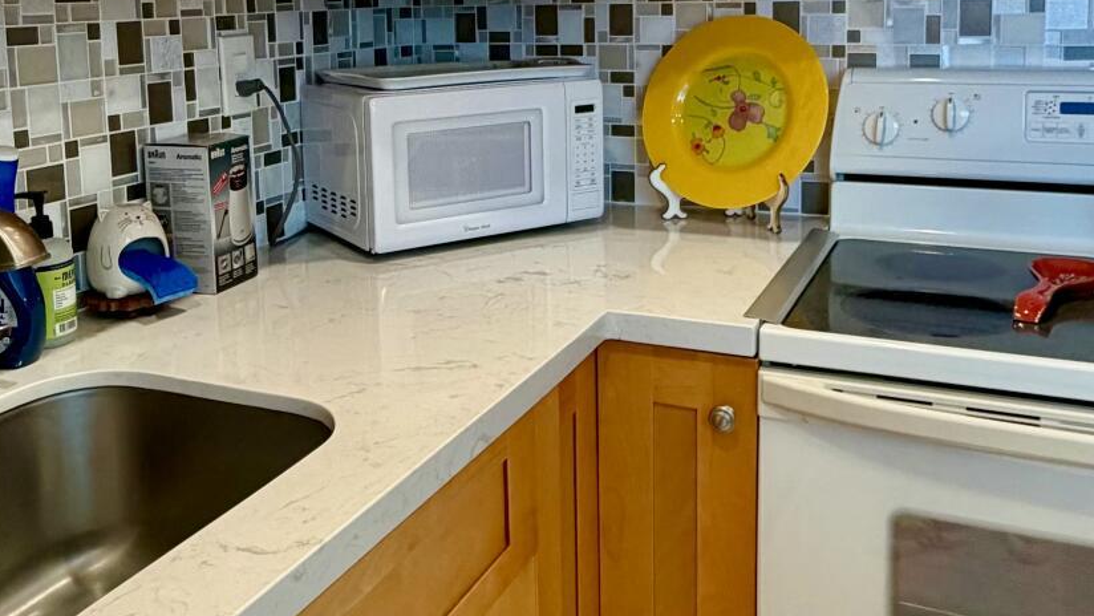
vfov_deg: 31.1
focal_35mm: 37
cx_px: 498
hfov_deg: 53.9
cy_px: 117
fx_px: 1074
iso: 160
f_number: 2.2
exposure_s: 1/60
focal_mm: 2.22
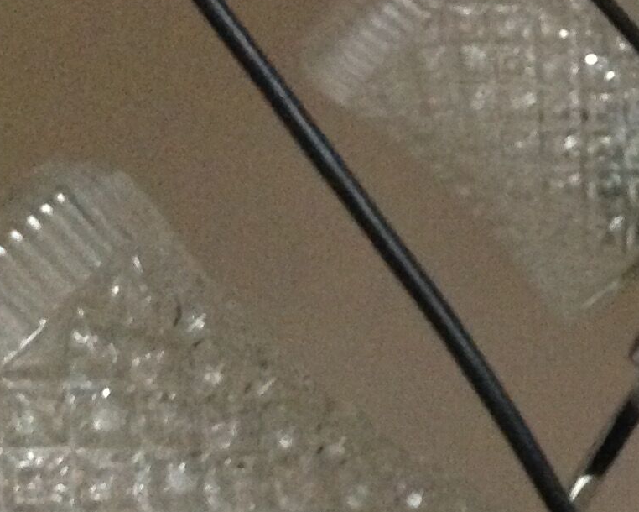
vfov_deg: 13.1
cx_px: 929
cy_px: 8
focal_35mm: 116
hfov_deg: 15.4
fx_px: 2194
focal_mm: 4.28
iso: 500
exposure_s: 1/15
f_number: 2.4
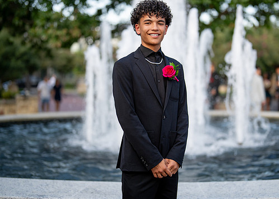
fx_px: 507
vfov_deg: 22.2
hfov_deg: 30.7
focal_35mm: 64
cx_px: 164
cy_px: 91
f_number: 1.2
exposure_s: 1/2000
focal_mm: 50
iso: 200
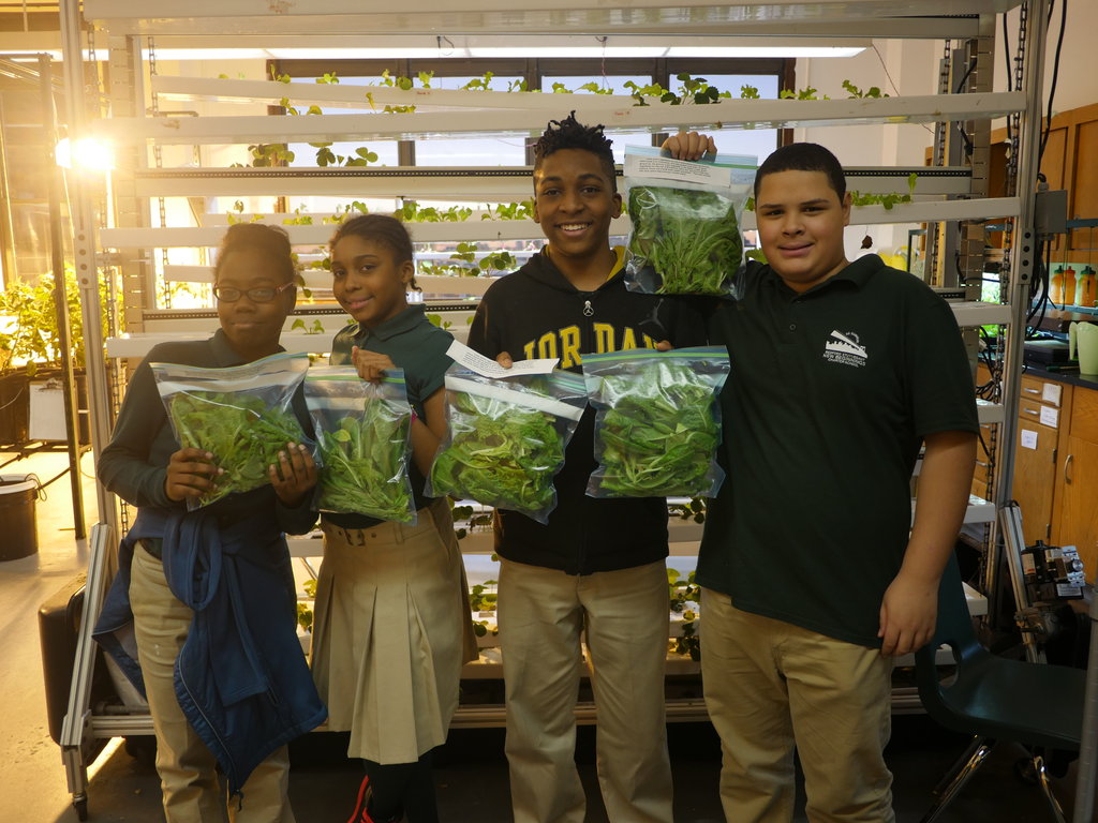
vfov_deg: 49.7
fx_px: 888
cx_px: 549
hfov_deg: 63.4
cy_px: 412
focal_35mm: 28
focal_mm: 14
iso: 500
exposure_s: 1/60
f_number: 2.5
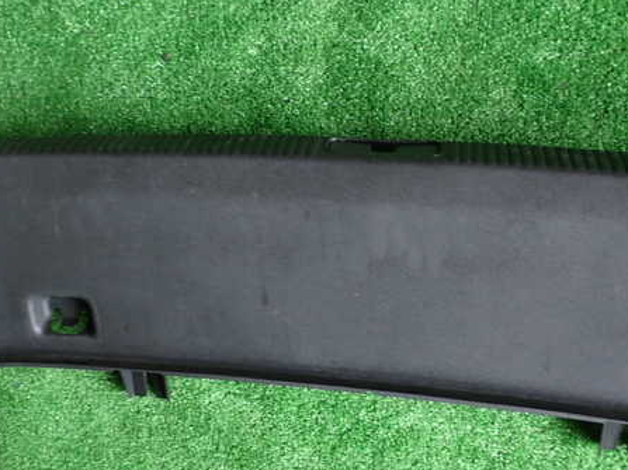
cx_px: 249
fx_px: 780
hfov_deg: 43.6
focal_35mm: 43
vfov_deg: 33.6
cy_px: 234
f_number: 2.4
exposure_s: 1/50
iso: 200
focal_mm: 5.79
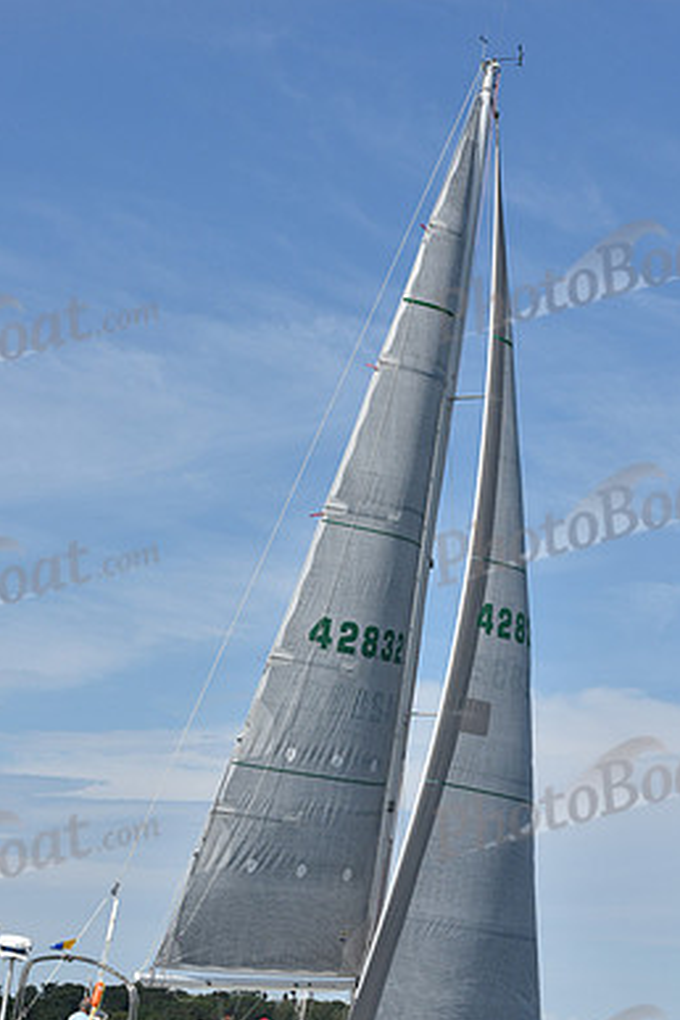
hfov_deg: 13.0
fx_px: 2975
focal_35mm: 105
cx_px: 297
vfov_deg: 19.4
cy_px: 693
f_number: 11
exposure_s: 1/1000
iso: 320
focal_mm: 70
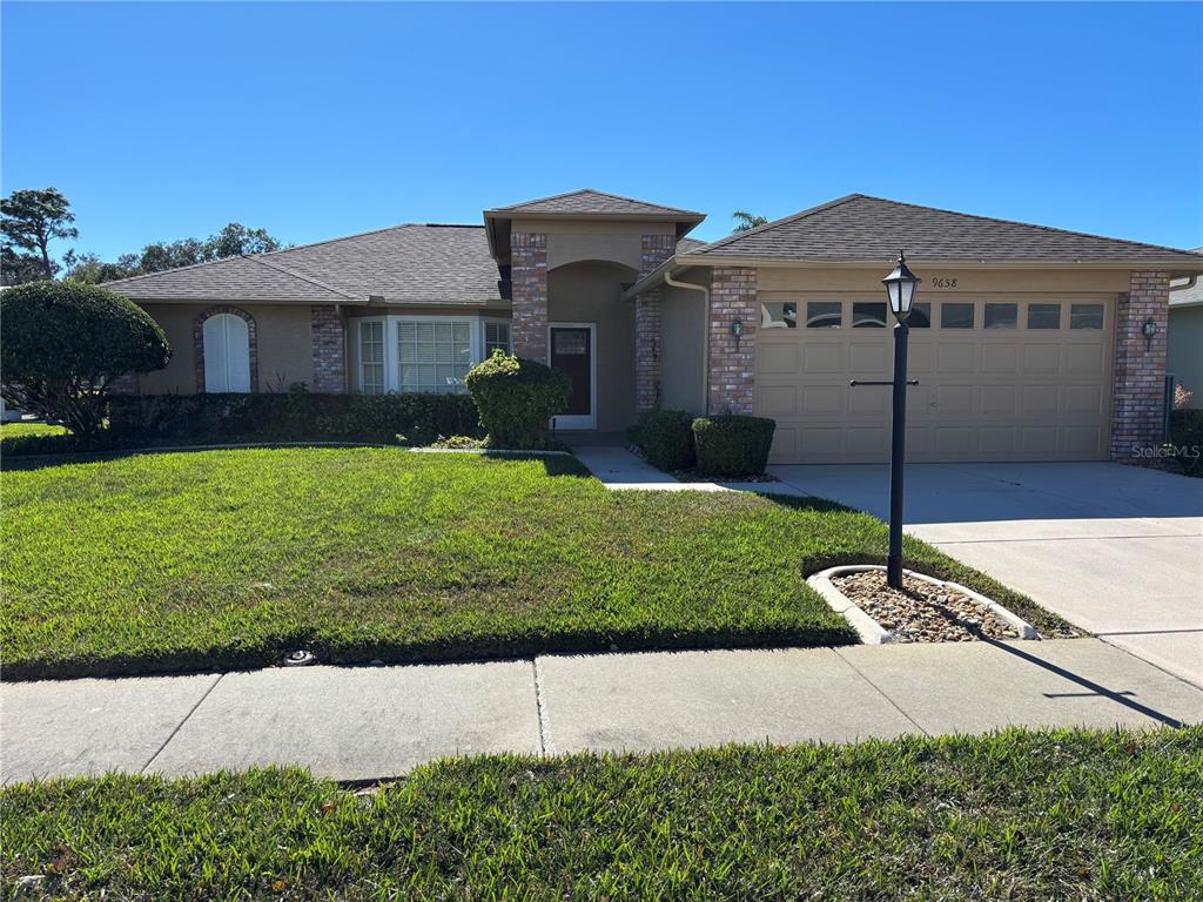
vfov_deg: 53.1
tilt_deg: -5.1
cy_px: 451
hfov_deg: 67.3
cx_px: 602
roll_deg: -0.5
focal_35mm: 26
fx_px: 904
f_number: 1.6
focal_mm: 5.96
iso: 50
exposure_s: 1/3021
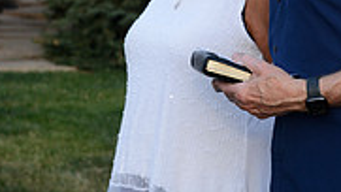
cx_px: 241
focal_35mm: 130
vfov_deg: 9.2
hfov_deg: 16.4
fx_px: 1176
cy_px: -60
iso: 200
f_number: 5
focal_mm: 50
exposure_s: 1/200
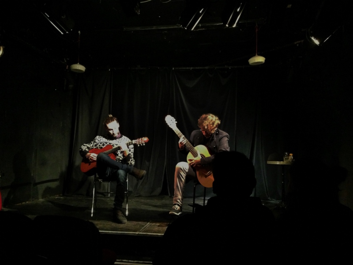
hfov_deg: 55.4
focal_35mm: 33
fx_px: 337
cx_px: 176
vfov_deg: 42.9
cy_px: 132
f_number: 2.4
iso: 800
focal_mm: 4.13
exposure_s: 1/15
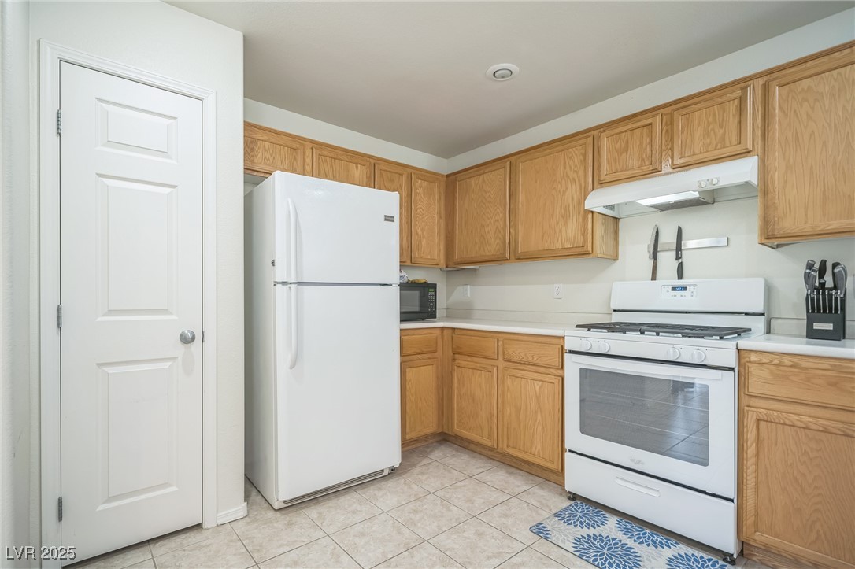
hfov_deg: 96.8
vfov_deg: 73.7
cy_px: 284
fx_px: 380
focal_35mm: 16
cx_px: 428
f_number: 5.6
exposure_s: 1/8
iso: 100
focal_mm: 16
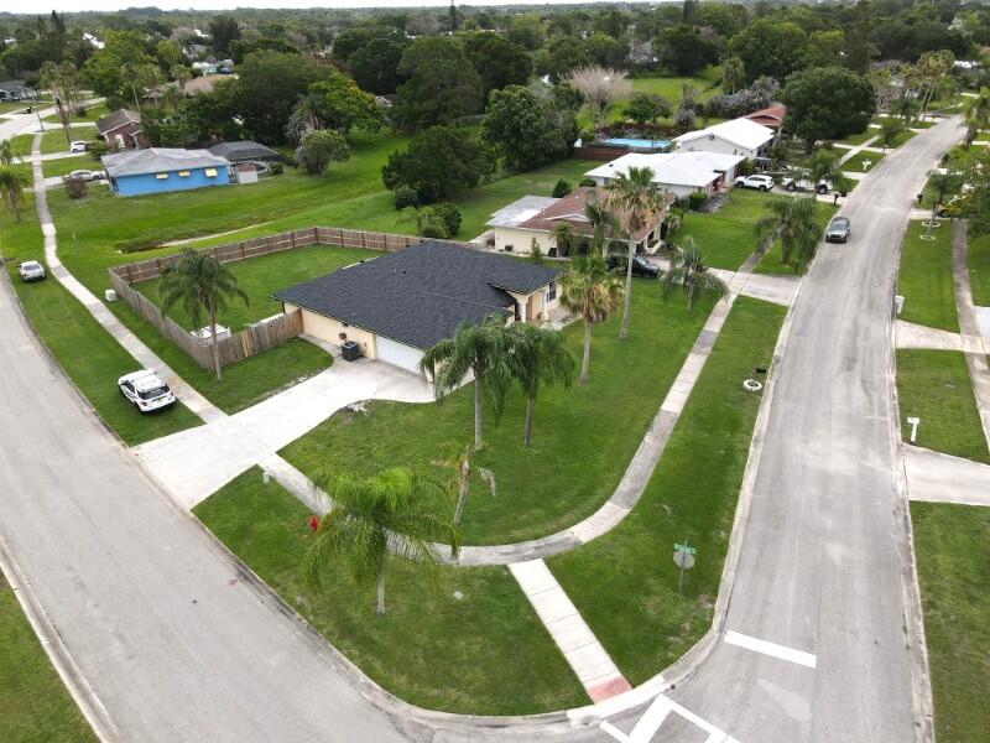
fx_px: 686
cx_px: 495
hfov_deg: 71.6
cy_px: 372
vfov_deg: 56.8
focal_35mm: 24
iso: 100
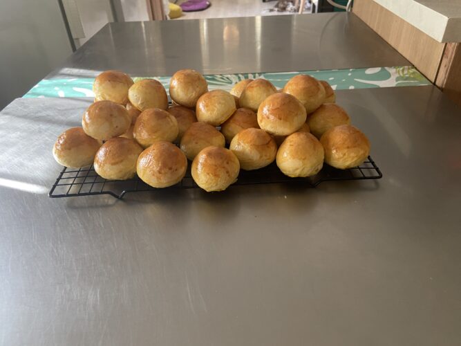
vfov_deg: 53.0
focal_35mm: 26
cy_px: 173
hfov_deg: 67.3
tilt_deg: -35.0
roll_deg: +2.8
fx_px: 346
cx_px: 230
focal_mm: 4.25
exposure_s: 1/60
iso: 160
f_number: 1.8
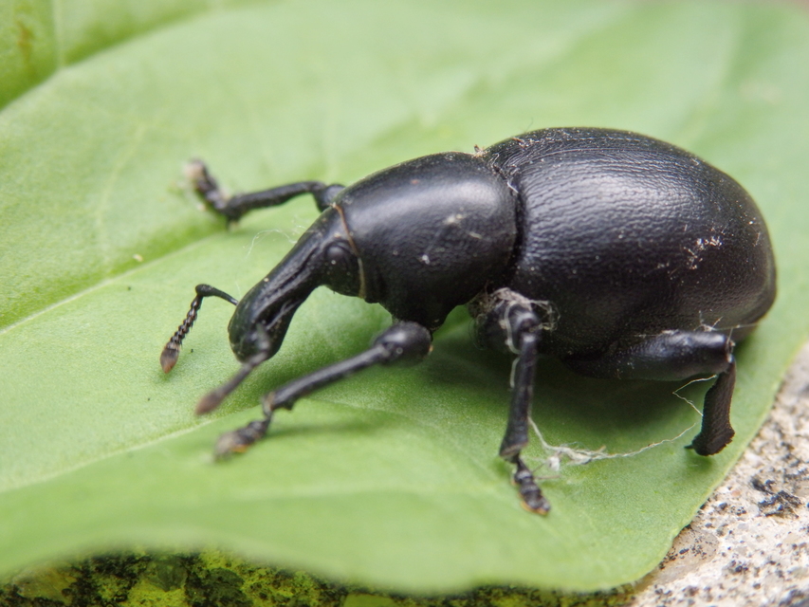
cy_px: 304
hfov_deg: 29.4
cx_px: 404
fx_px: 1543
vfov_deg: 22.3
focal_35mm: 66
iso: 320
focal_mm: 11.9
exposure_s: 1/100
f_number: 4.4
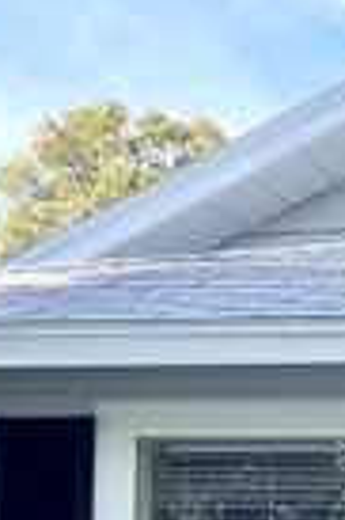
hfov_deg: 12.1
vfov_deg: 19.5
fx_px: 1427
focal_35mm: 99
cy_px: 605
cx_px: 713
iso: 32
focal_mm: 5.1
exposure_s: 1/503
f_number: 1.6
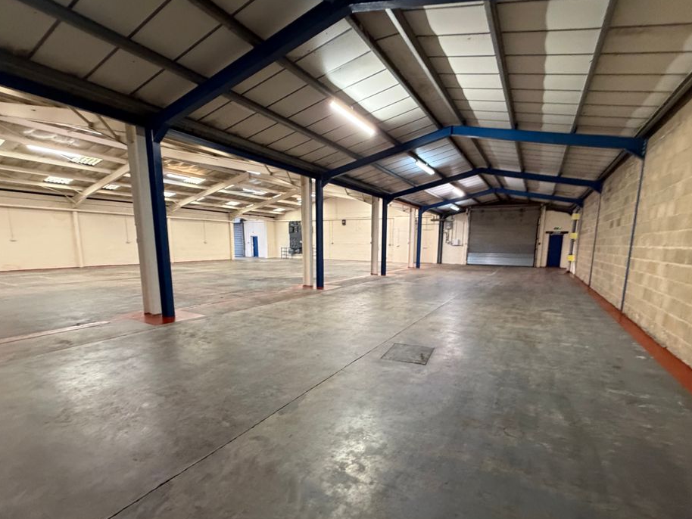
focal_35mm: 17
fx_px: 340
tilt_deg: -7.5
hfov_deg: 91.0
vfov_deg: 74.3
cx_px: 354
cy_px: 299
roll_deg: +1.8
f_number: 2.2
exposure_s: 1/50
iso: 500
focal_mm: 2.22
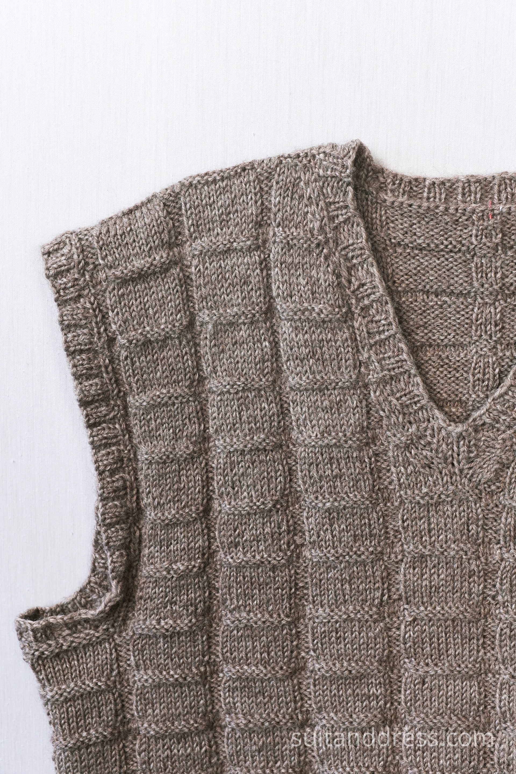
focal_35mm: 48
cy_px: 387
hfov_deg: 28.1
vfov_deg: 41.1
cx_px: 258
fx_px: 1032
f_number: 6.3
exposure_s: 1/60
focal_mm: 32
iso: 320
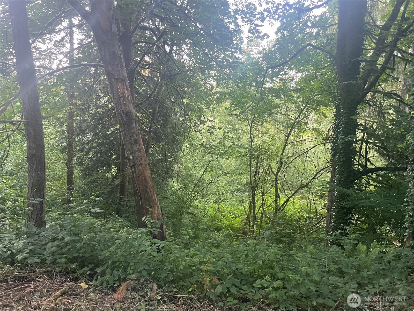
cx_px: 207
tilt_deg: -6.0
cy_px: 156
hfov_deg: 67.3
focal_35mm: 26
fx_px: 311
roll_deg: -0.1
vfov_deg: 53.1
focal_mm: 4.2
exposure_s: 1/60
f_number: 1.6
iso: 400
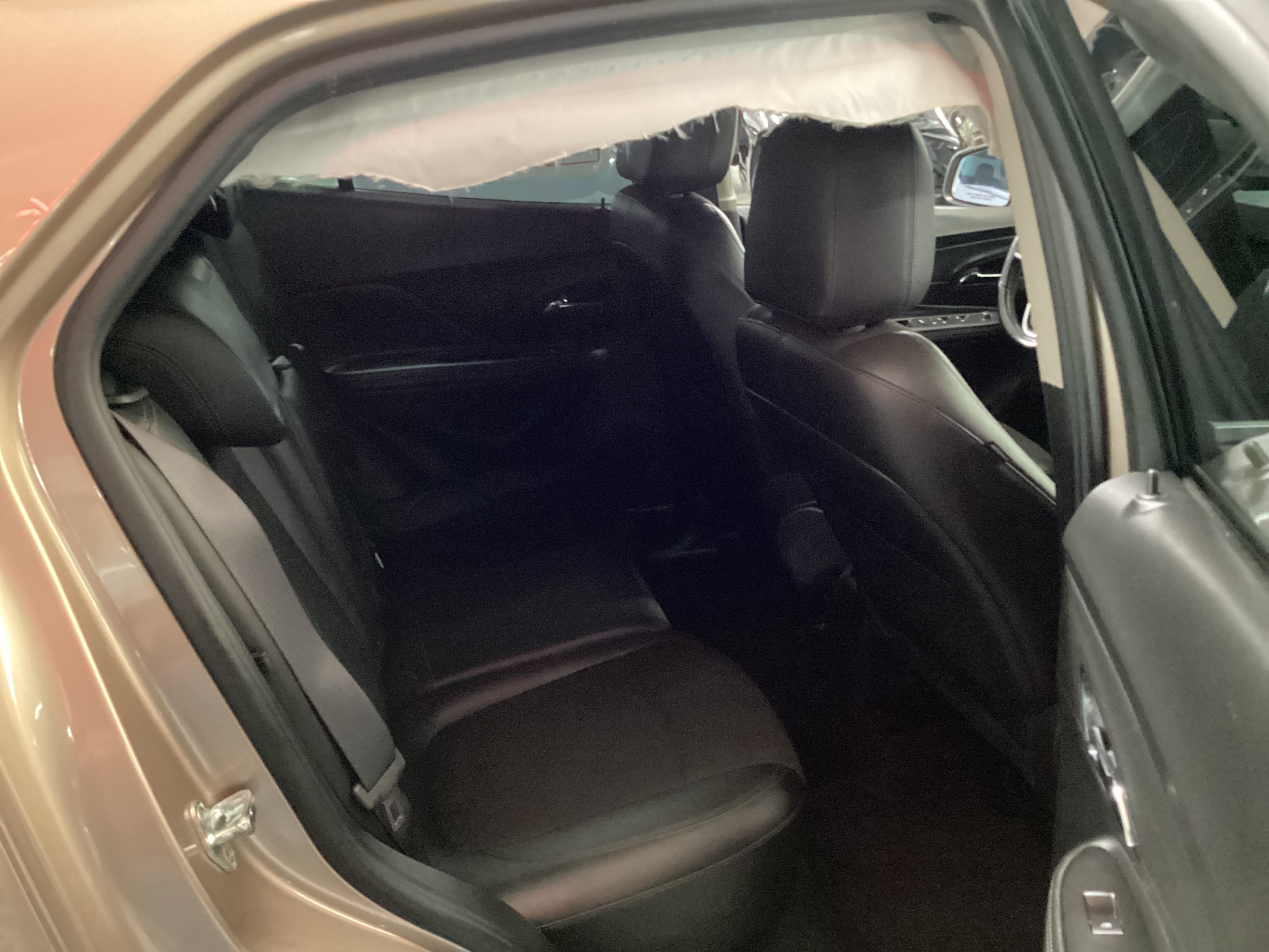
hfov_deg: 58.4
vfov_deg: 45.4
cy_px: 476
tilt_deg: -23.8
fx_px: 1136
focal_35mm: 31
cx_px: 634
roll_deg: +2.2
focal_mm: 3.3
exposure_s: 1/17
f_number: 2.4
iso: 800
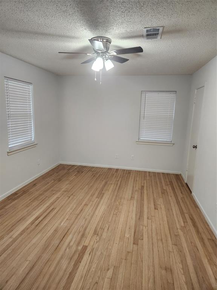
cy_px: 145
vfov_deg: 73.9
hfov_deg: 58.9
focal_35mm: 23
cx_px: 108
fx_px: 192
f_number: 1.8
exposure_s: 1/120
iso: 200
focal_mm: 5.4
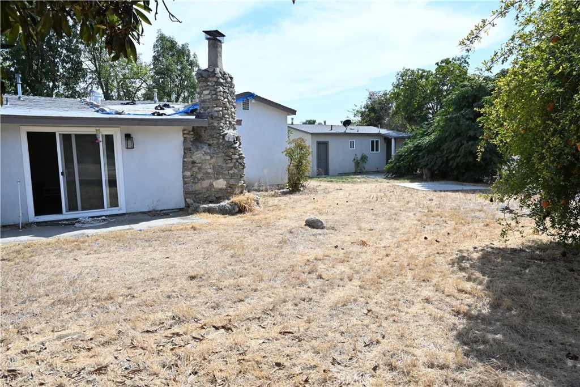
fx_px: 387
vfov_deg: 53.1
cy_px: 194
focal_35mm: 24
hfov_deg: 73.7
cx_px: 290
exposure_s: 1/500
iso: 500
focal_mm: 24
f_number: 11
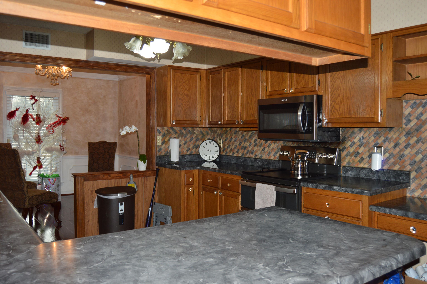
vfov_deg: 43.5
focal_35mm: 30
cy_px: 142
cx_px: 214
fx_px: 355
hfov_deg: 62.0
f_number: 4
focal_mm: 20
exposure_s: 1/100
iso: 400
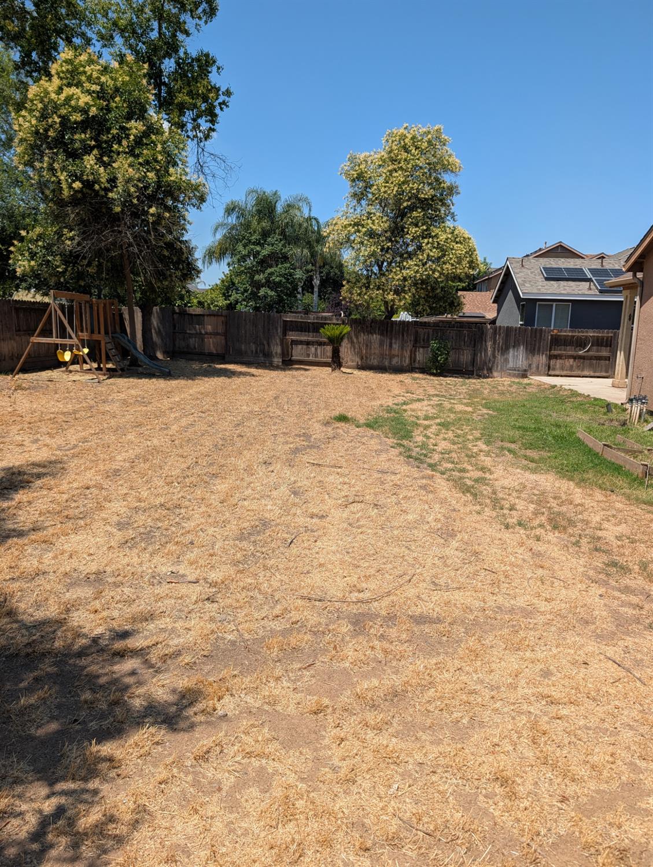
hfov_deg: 56.9
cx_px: 326
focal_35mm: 24
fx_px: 602
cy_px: 434
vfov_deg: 71.5
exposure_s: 1/1095
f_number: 1.68
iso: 22
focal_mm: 6.9
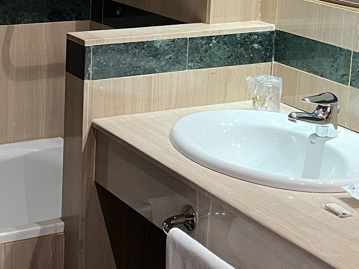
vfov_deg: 17.4
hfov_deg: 23.2
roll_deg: -1.5
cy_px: 11
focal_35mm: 83
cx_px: 68
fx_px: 861
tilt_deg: -10.2
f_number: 1.6
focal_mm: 5.1
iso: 250
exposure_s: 1/50
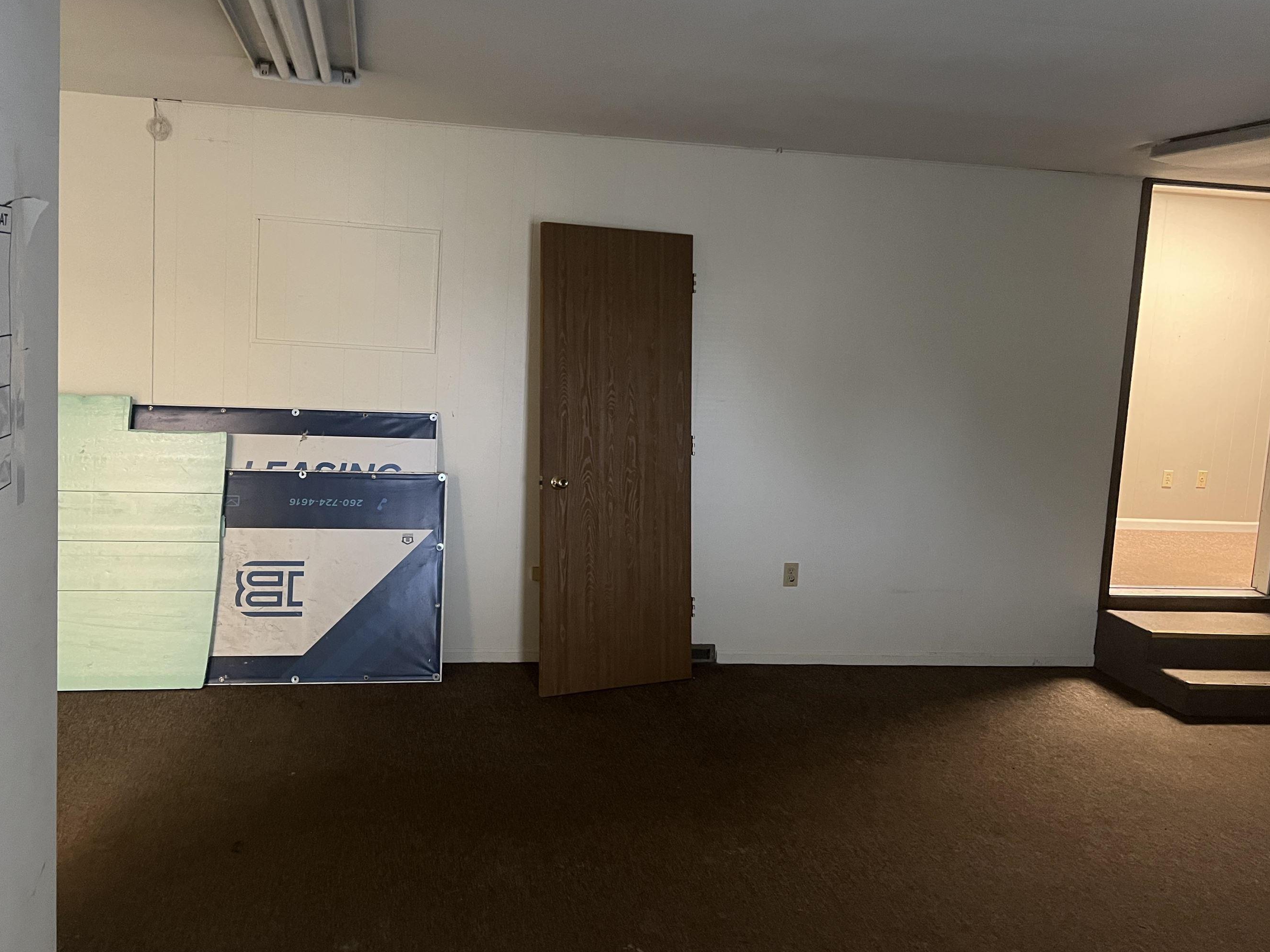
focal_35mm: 30
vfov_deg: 46.7
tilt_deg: -5.8
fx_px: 1101
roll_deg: -3.1
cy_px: 423
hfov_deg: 59.8
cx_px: 554
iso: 400
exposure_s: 1/40
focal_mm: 5.7
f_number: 1.5
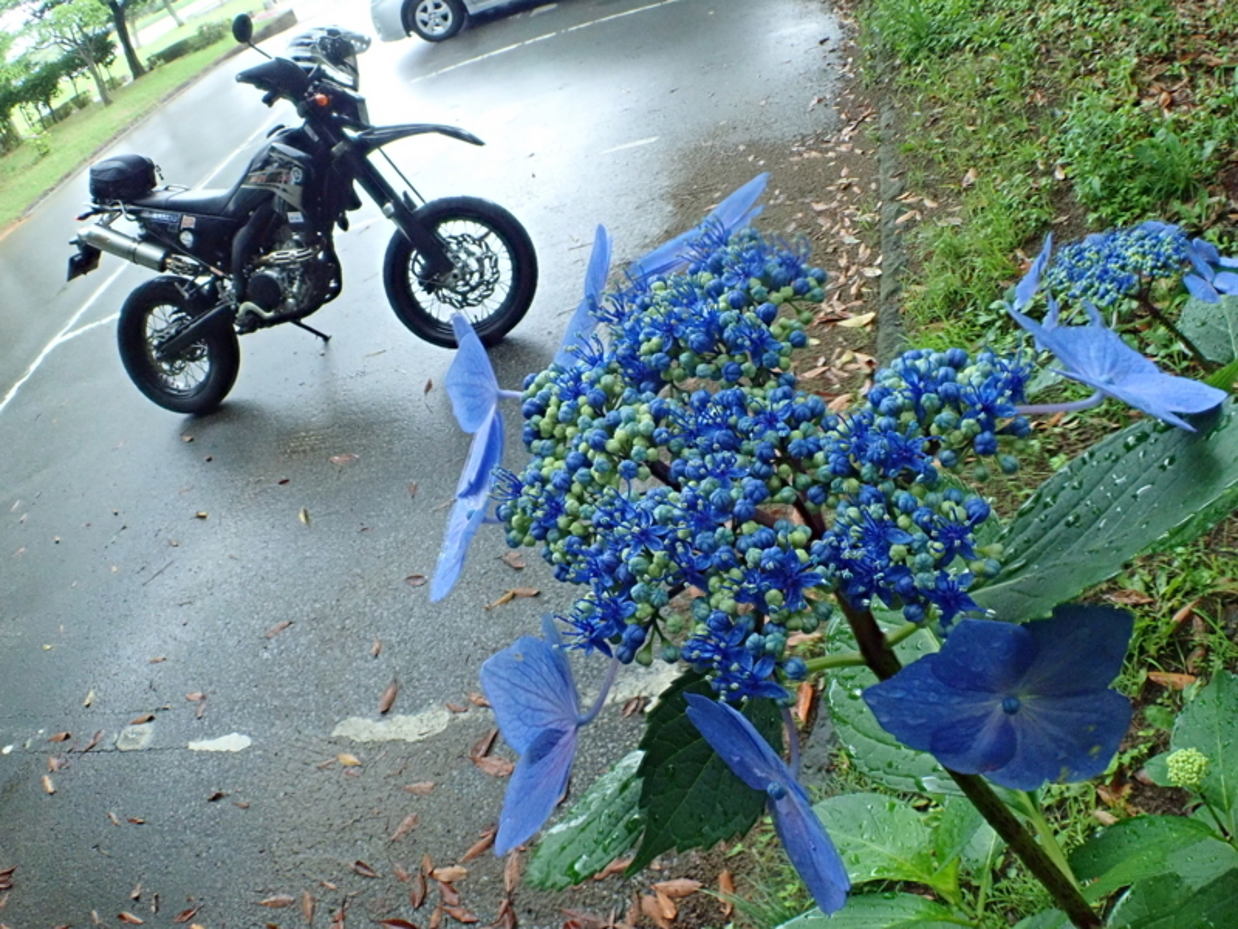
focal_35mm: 30
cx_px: 619
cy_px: 464
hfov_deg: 60.0
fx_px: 1073
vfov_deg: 46.8
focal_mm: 5.5
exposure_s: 1/125
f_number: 3.2
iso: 800
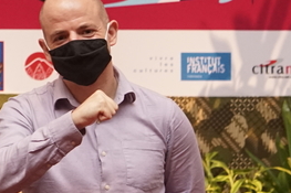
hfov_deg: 8.7
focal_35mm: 228
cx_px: -229
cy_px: -97
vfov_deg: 6.0
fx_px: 1842
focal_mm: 50
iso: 2000
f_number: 2.8
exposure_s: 1/125
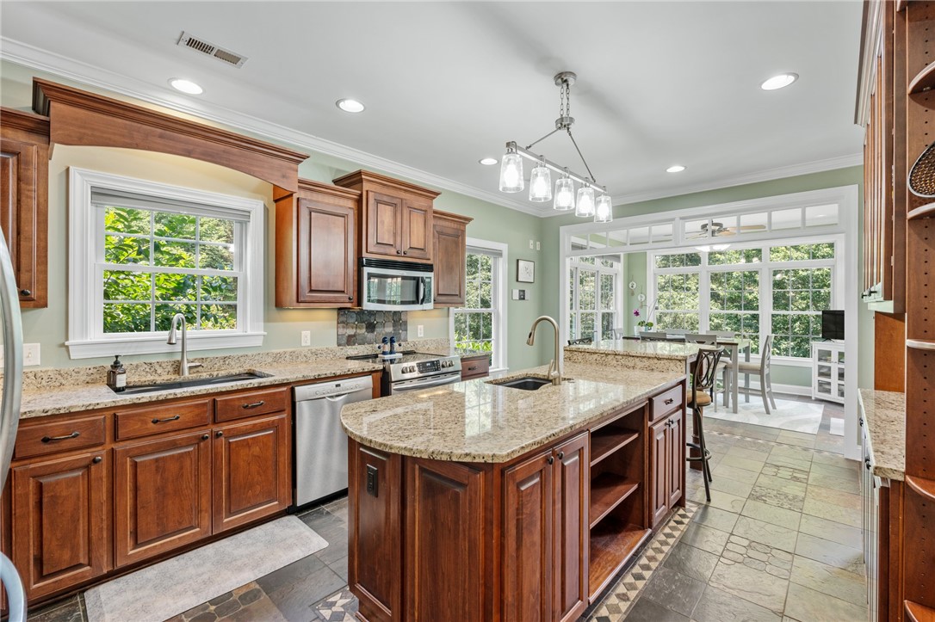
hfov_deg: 95.0
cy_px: 311
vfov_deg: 72.0
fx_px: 428
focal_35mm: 16
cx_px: 468
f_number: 9
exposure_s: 1/4
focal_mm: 16.5
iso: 250
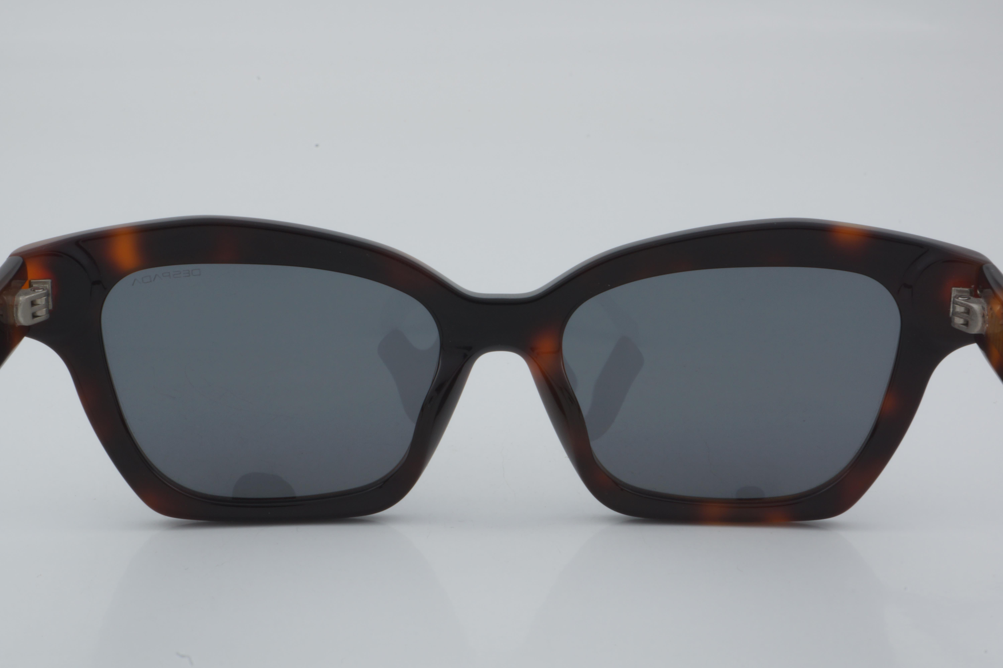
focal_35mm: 68
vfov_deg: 20.2
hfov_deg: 29.9
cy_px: 334
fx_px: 1880
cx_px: 502
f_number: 32
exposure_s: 1/3
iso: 100
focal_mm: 45
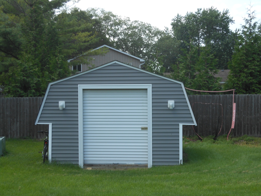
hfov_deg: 33.8
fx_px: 430
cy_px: 98
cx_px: 130
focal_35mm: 57
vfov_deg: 25.7
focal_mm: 10.2
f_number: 4.1
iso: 80
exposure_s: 1/320
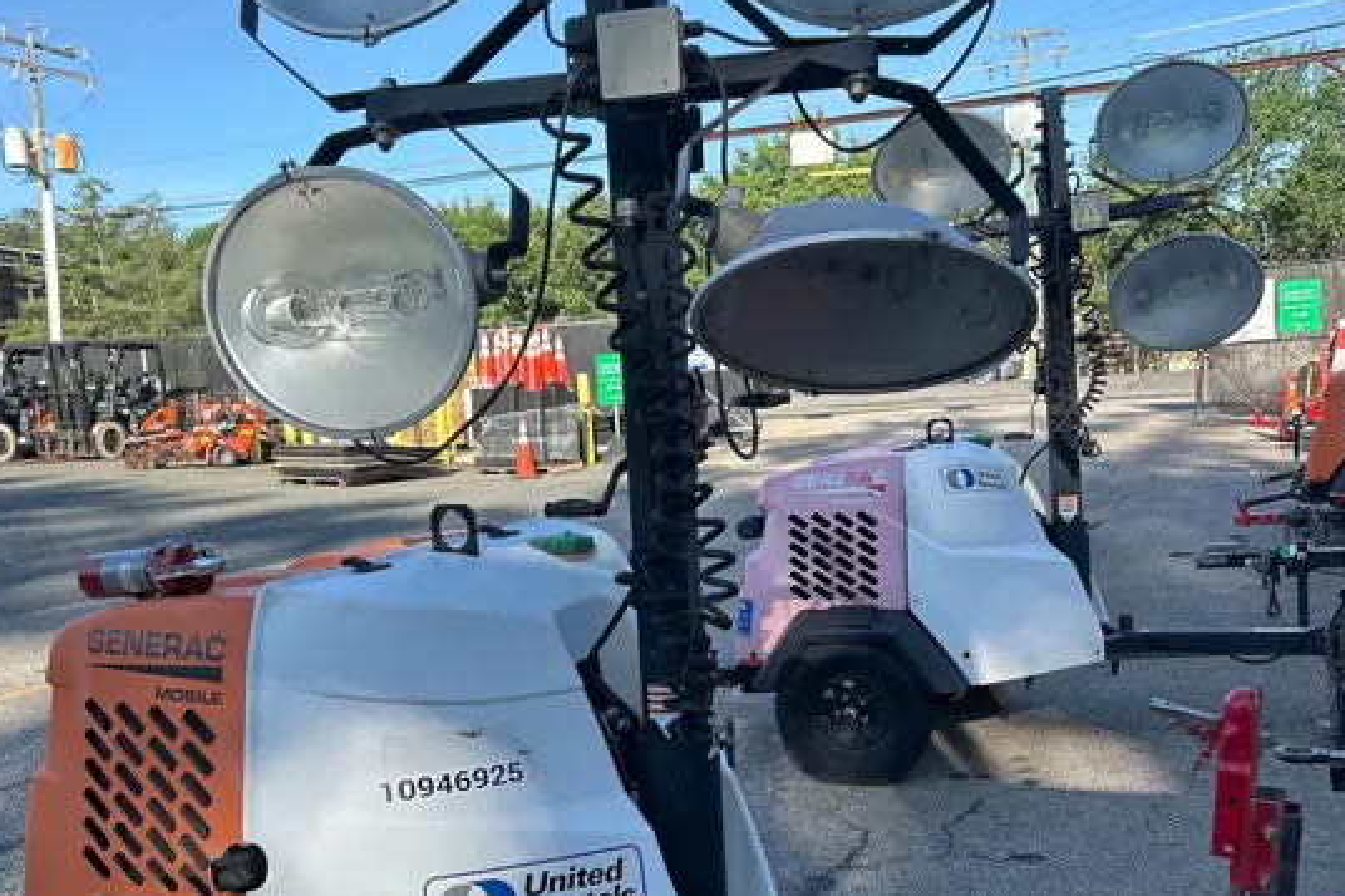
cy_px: 586
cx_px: 675
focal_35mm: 37
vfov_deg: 35.6
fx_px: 1382
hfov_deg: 51.9
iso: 50
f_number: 1.5
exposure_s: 1/1511
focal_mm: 5.7
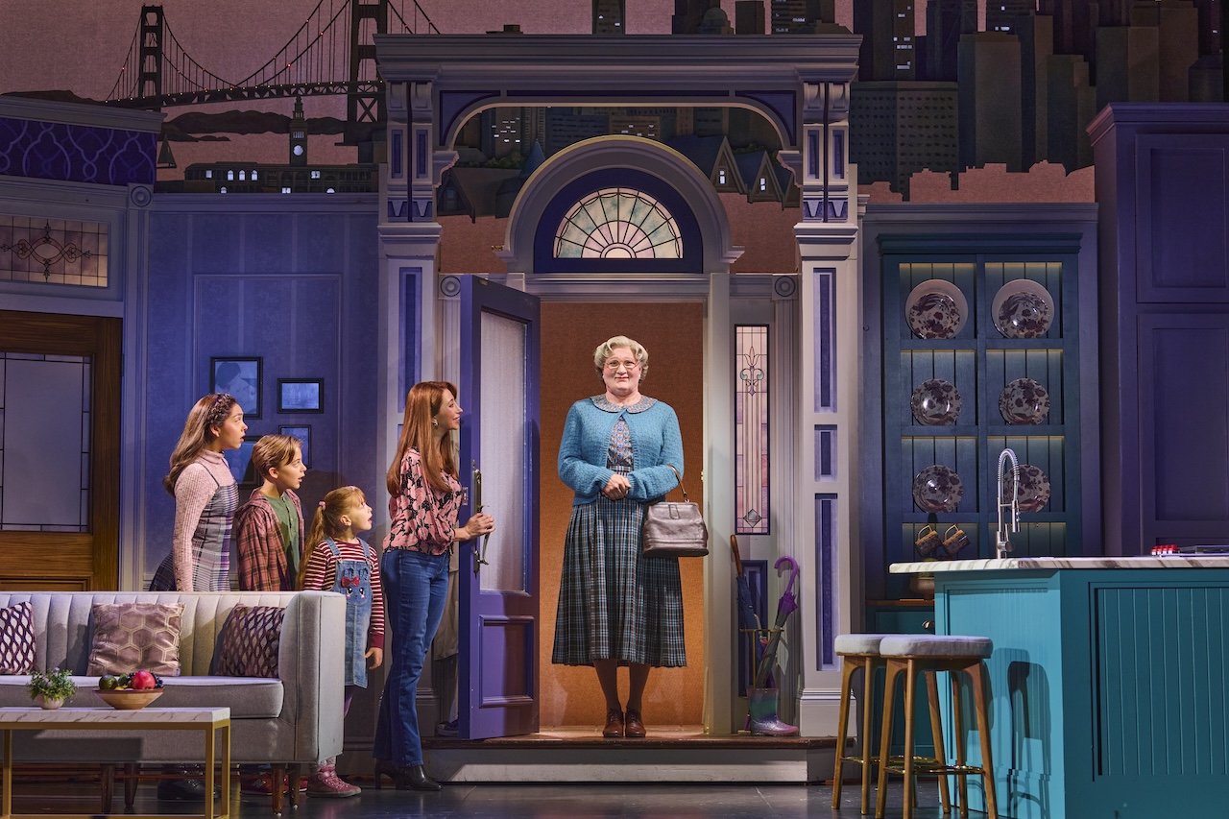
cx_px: 614
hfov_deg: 28.1
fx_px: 2458
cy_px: 410
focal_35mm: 72
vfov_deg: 18.9
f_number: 5
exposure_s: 1/200
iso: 640
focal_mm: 72
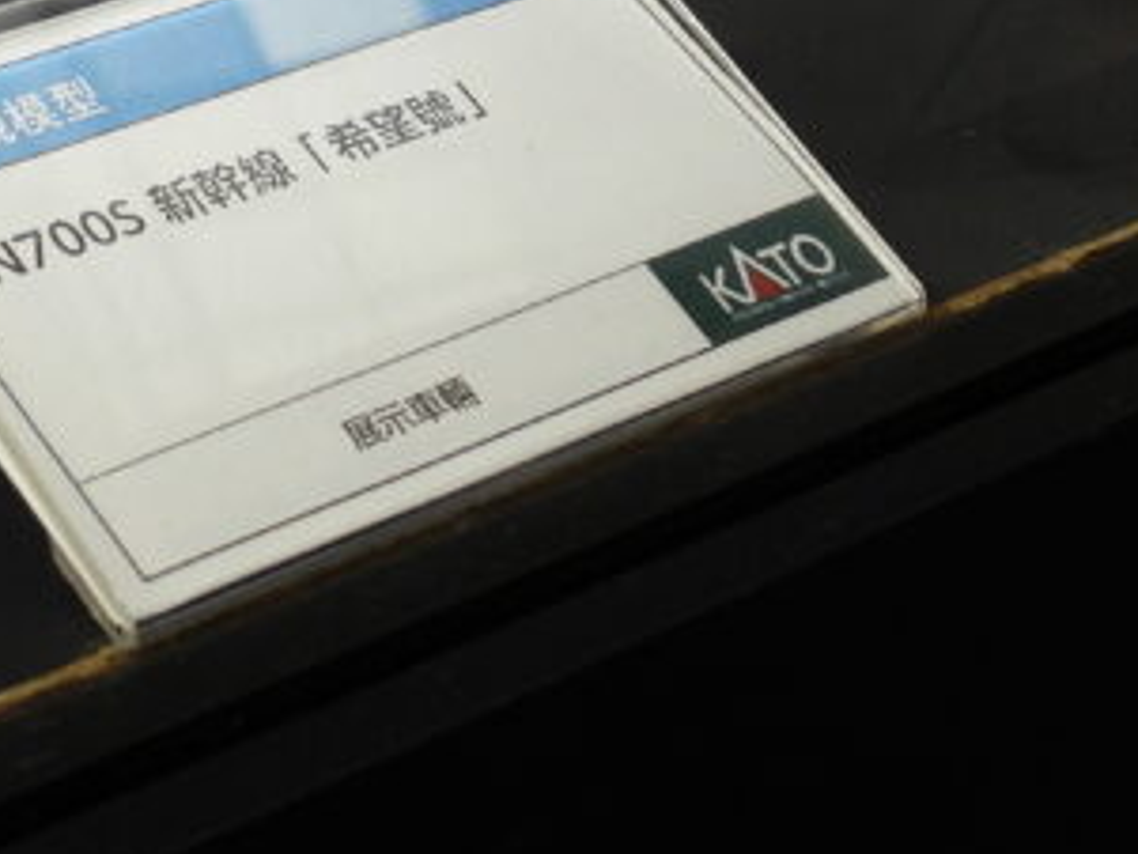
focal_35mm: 119
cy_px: -423
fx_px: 3914
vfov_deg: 11.9
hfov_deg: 16.4
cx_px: 159
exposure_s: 1/50
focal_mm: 6.3
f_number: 3.2
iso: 100
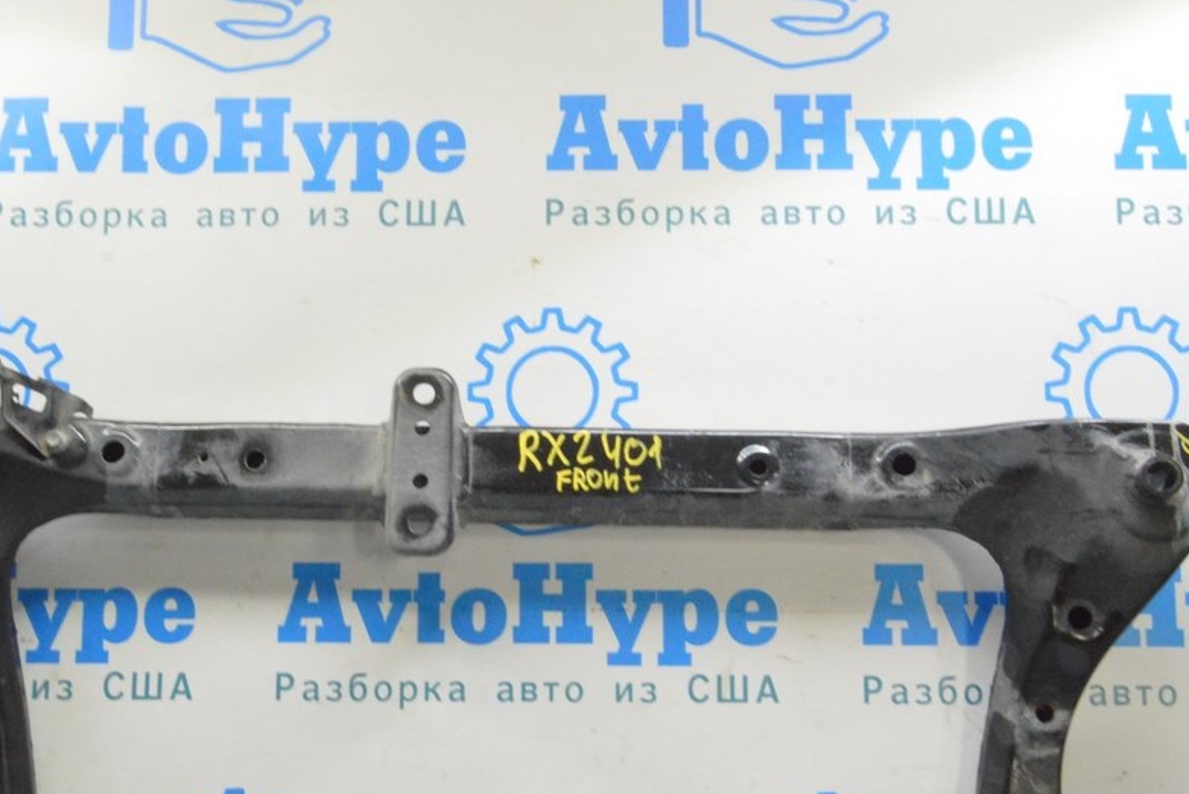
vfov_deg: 26.5
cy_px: 445
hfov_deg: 38.7
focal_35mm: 51
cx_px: 459
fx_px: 1685
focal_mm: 26
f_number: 20
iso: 6400
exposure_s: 1/20
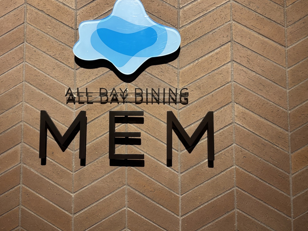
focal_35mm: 32
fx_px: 285
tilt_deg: +2.9
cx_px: 134
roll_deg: +0.0
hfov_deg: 56.6
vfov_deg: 44.1
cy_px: 106
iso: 125
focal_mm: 5.96
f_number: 1.6
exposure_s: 1/50
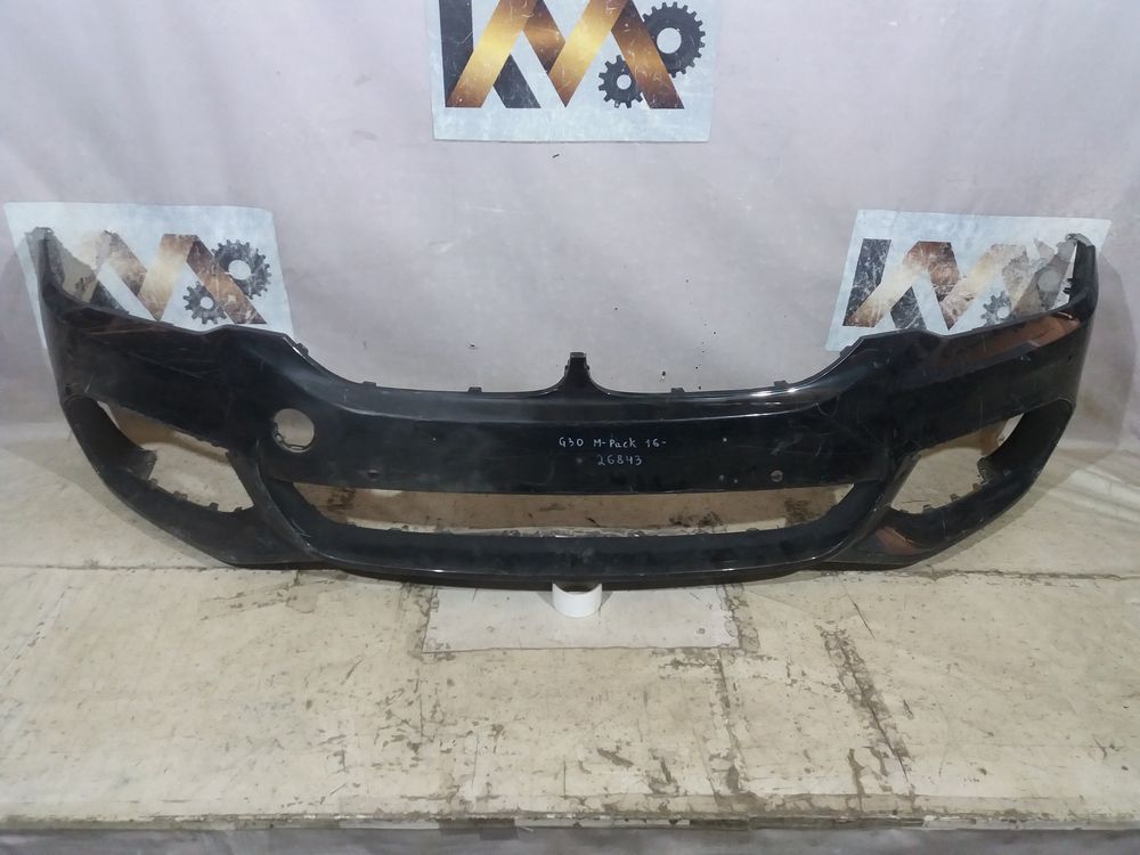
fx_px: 922
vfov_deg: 49.7
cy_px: 428
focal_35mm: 28
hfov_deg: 63.4
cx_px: 570
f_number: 1.9
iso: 160
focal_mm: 3.7
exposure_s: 1/25
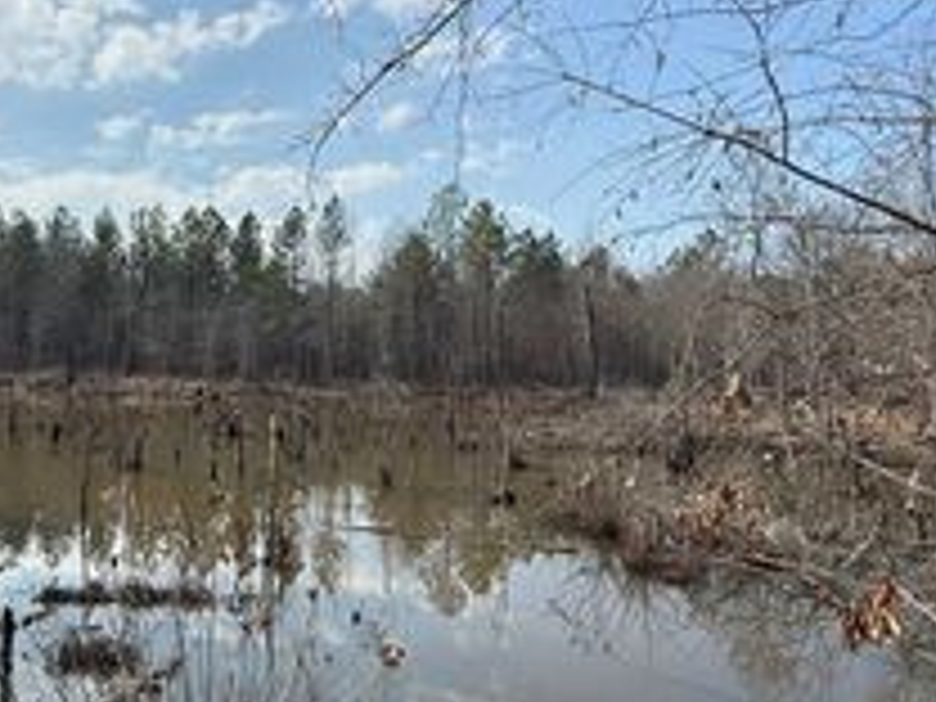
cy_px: 349
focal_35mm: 29
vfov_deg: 48.2
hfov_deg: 59.4
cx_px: 272
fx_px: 784
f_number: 2.2
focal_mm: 2.22
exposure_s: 1/2976
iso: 50
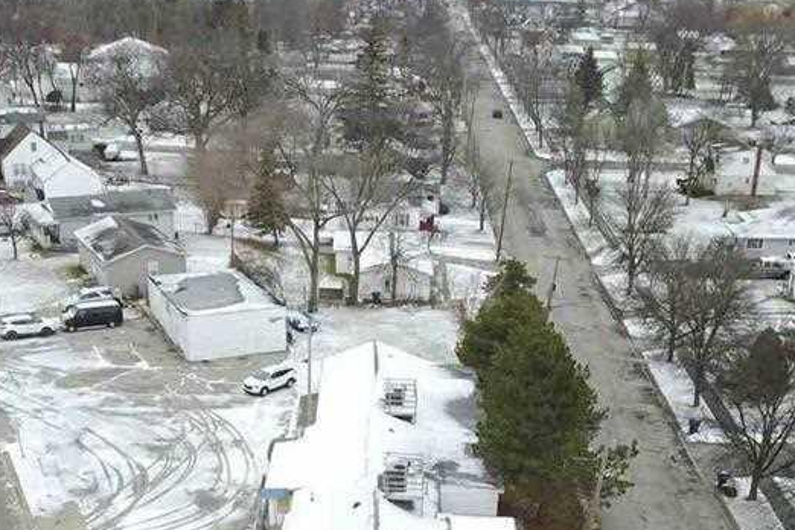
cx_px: 407
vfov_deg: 24.5
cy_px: 516
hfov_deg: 37.5
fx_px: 1170
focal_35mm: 53
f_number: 2.2
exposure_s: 1/200
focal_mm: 4.73
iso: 200
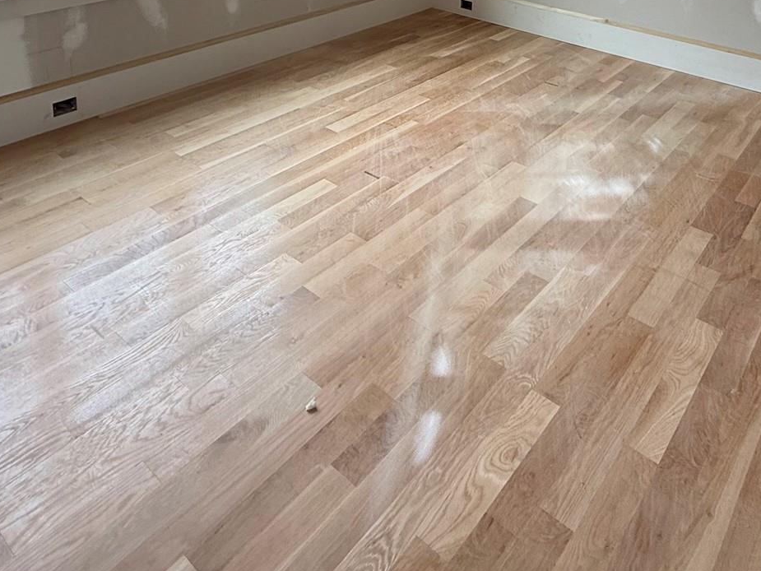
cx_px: 452
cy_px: -39
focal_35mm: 31
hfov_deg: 57.9
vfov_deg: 38.6
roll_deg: -1.4
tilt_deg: -11.6
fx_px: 682
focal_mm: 2.22
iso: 64
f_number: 2.2
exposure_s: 1/108
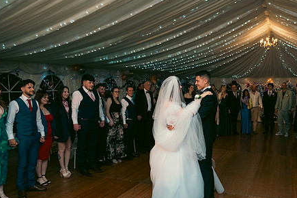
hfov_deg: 58.3
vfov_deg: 41.1
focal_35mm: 32
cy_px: 108
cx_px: 178
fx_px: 264
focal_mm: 24
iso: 800
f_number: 3.5
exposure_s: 1/160
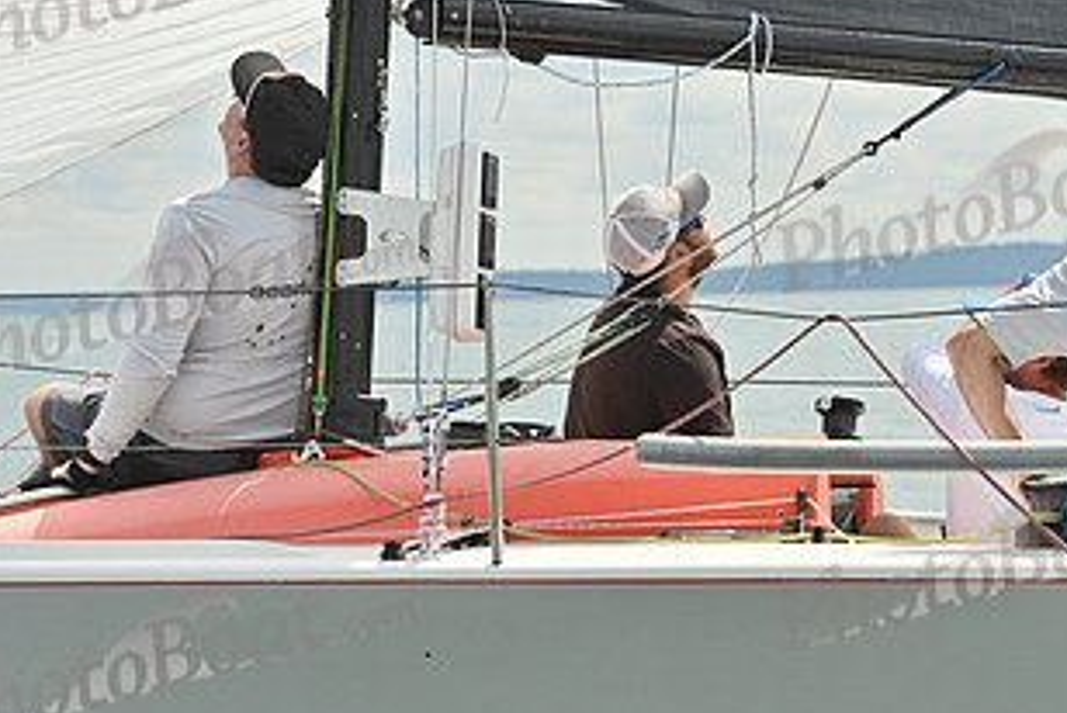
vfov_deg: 5.4
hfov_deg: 8.1
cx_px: 599
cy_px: 431
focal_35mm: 254
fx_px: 7535
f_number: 8
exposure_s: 1/1250
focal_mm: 135
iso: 320
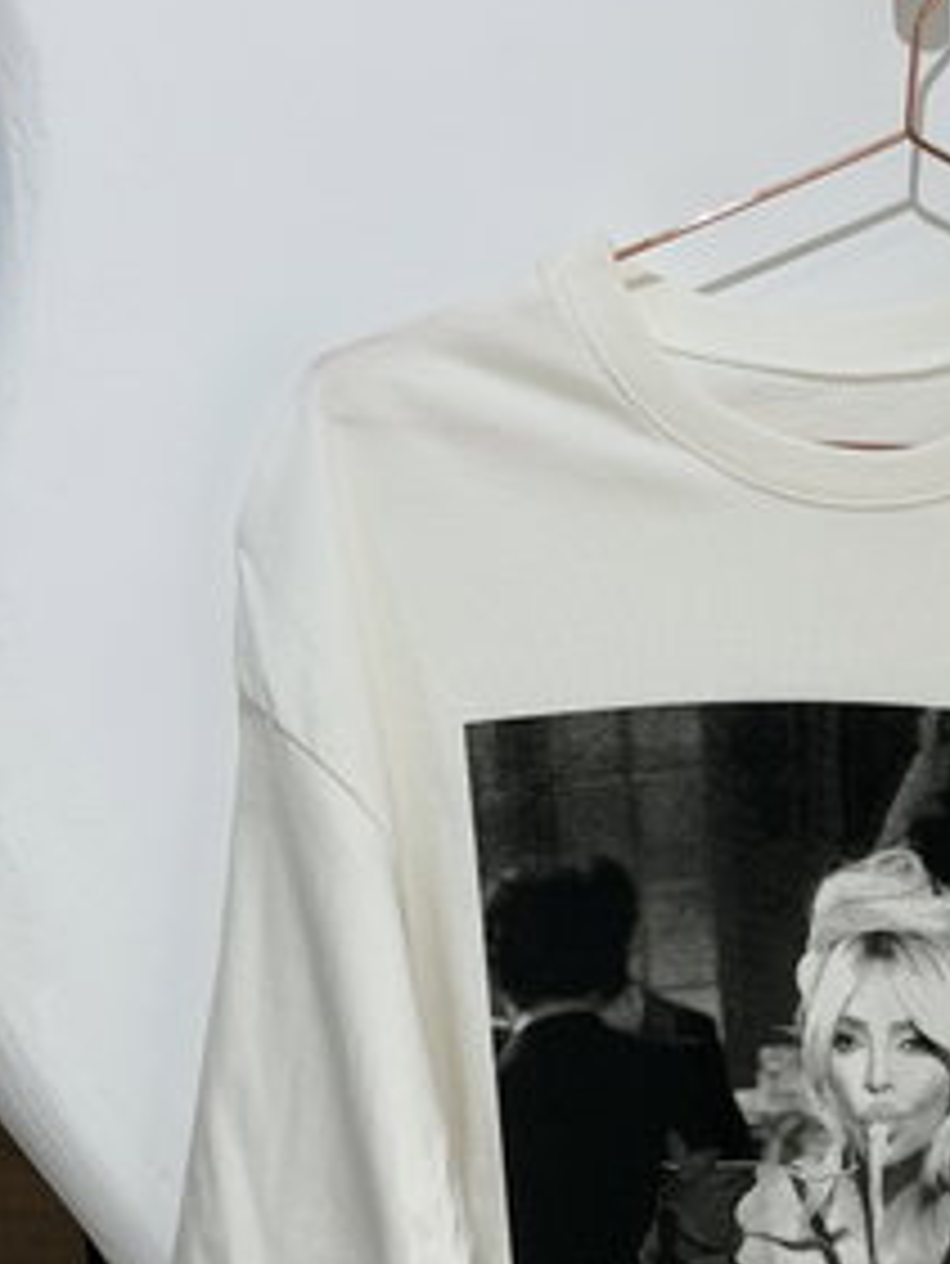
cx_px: 860
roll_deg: +0.4
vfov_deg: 21.0
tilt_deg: -11.5
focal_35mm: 91
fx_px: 3327
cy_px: 1172
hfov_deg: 16.0
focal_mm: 6.76
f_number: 1.78
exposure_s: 1/100
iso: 64
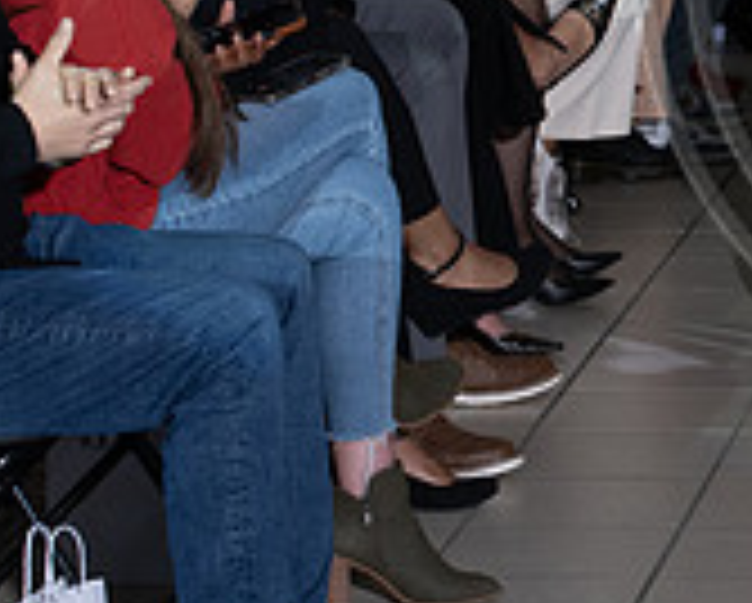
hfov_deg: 8.3
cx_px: 1099
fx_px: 5080
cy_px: -47
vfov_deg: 6.8
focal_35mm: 228
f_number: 5.6
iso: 1250
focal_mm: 70
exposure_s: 1/160
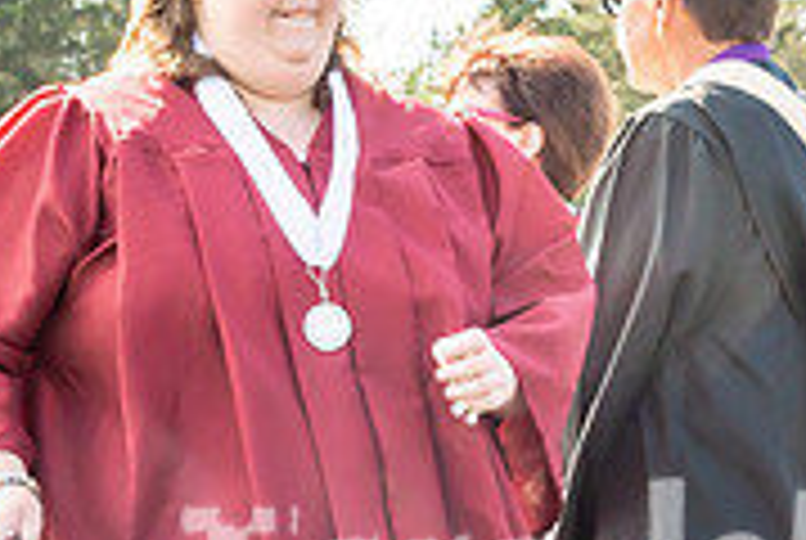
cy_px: 432
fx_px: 4059
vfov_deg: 7.6
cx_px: 948
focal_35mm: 181
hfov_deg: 11.1
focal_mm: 32
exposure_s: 1/500
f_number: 7.1
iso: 200
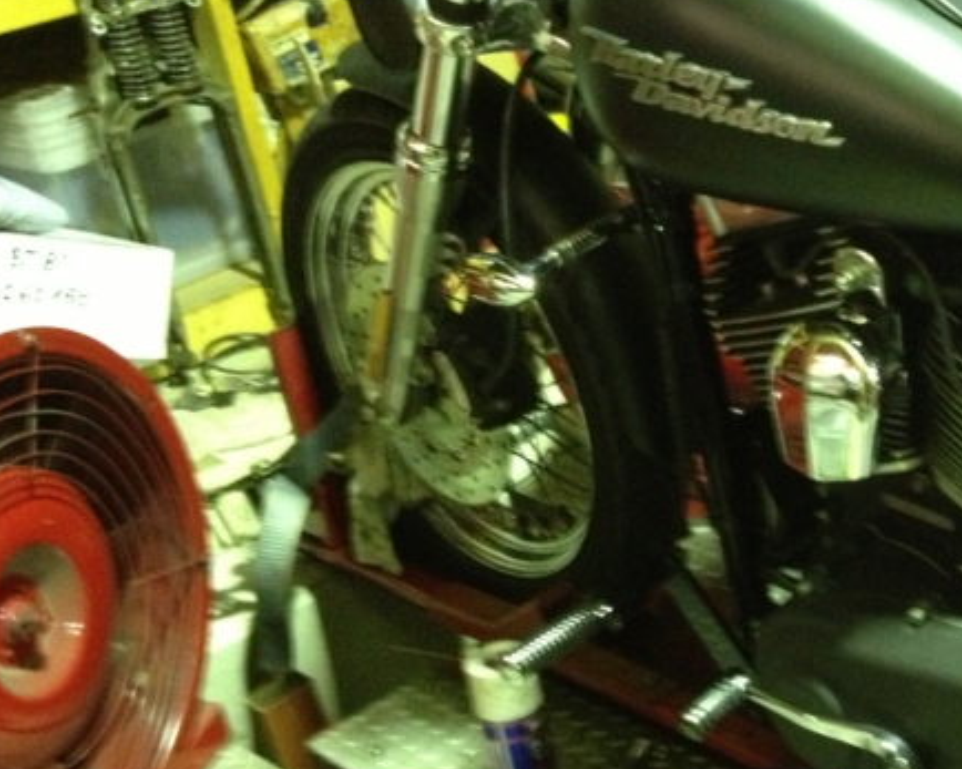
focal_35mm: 63
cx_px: 831
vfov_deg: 24.2
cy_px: 457
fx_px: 1793
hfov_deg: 29.0
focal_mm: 4.28
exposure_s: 1/15
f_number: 2.4
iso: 500
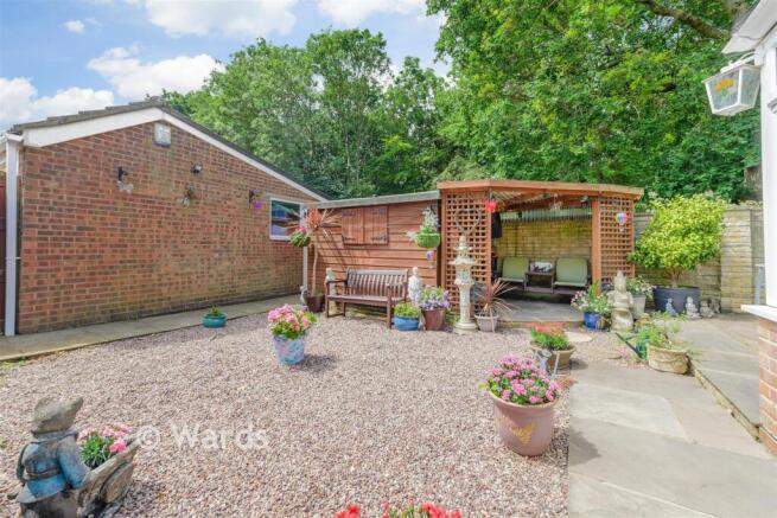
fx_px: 302
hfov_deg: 104.2
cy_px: 259
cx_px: 388
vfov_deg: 81.2
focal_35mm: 14
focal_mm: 14
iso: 100
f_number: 8
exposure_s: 1/100
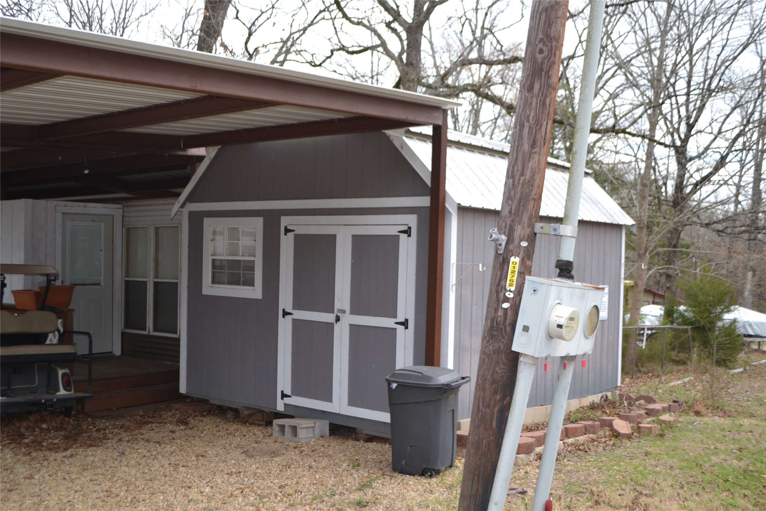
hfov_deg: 53.1
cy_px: 256
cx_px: 383
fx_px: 766
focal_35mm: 36
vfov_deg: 36.9
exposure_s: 1/200
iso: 100
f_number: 4.2
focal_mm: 24
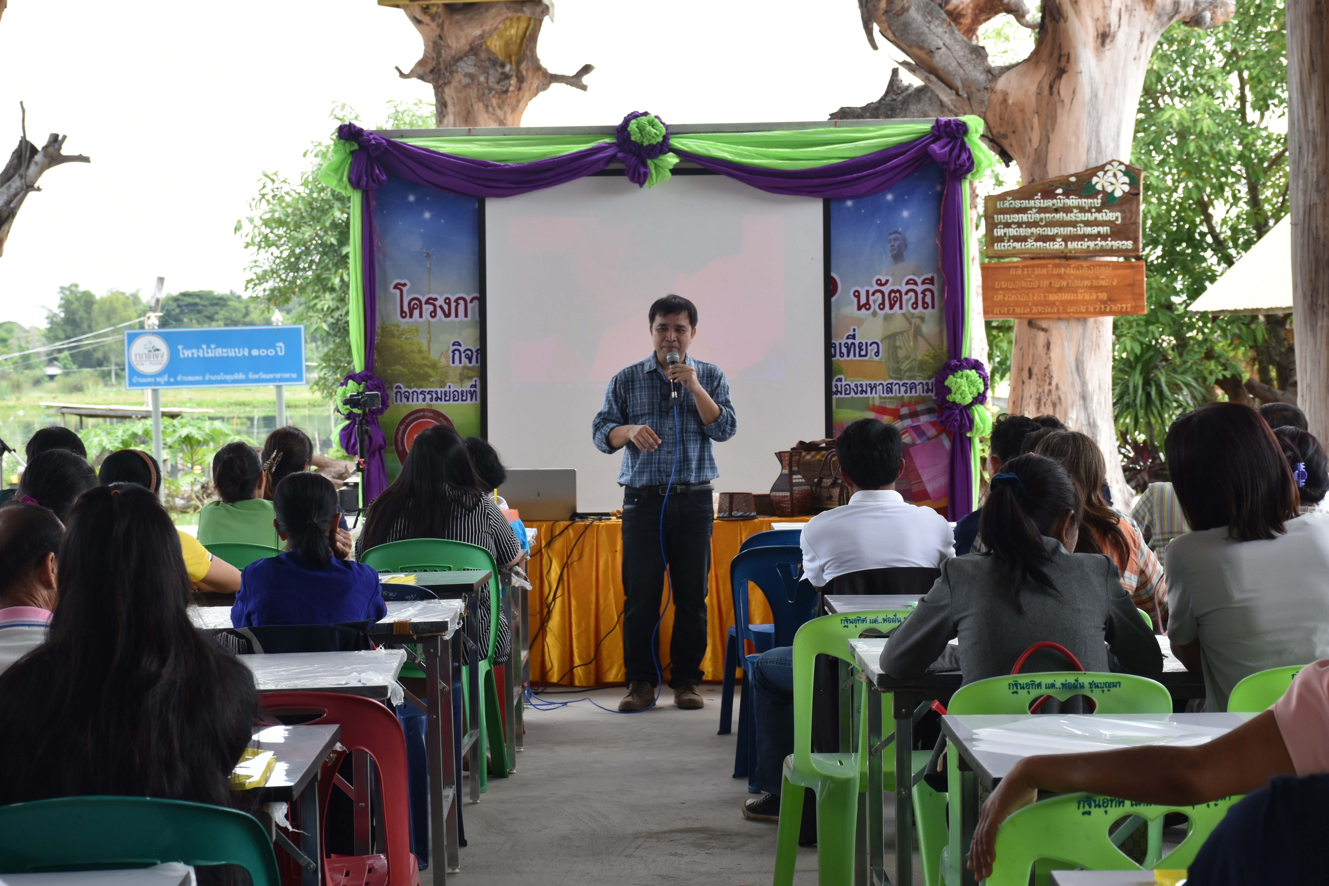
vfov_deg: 17.5
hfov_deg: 26.0
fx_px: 2879
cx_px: 664
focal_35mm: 78
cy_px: 443
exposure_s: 1/250
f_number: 8
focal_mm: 52
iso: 360
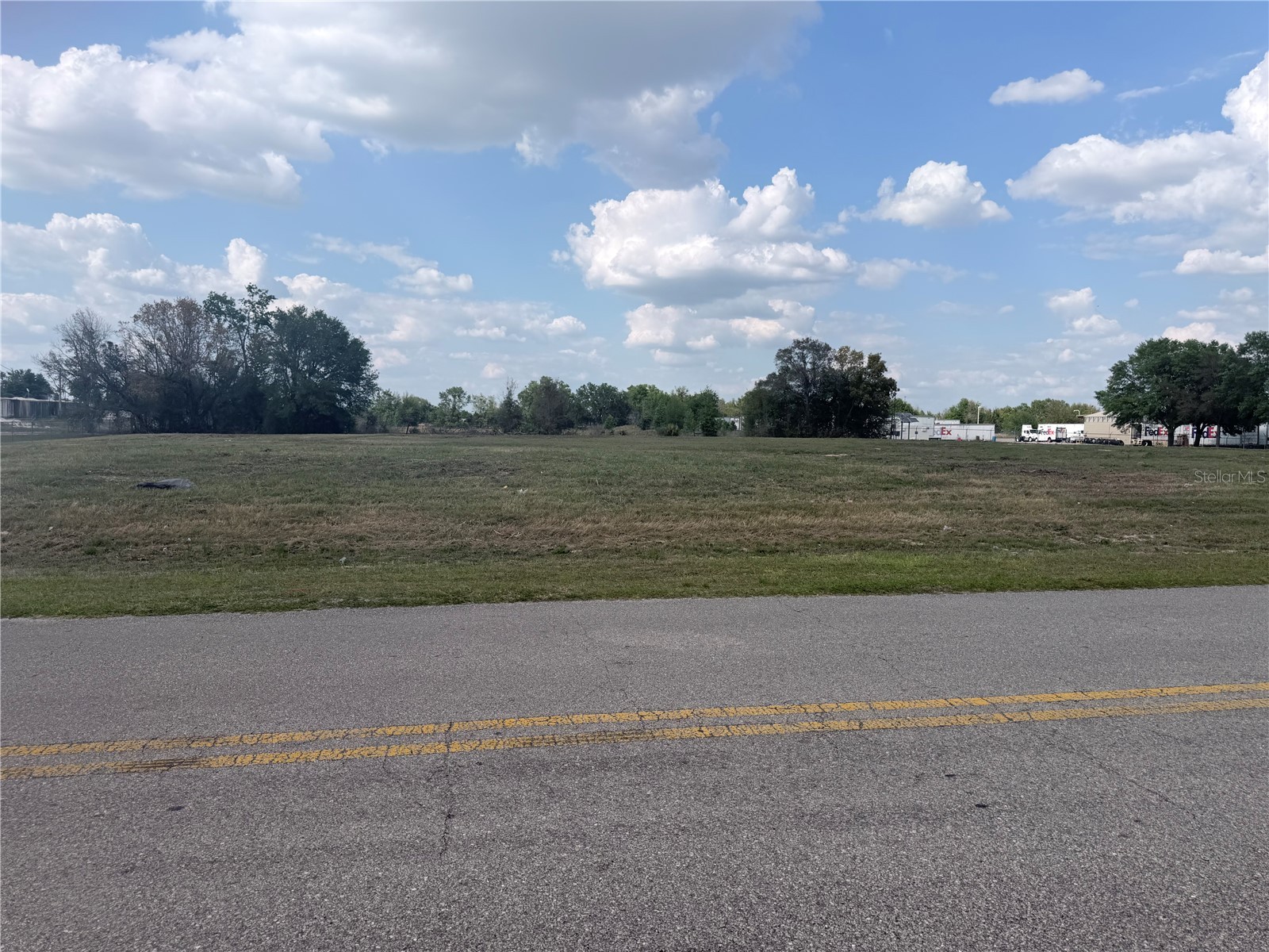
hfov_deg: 71.6
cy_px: 476
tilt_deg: -3.7
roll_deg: -1.3
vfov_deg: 56.8
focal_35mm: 24
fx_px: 880
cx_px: 634
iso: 80
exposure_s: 1/6173
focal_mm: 6.76
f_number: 1.78
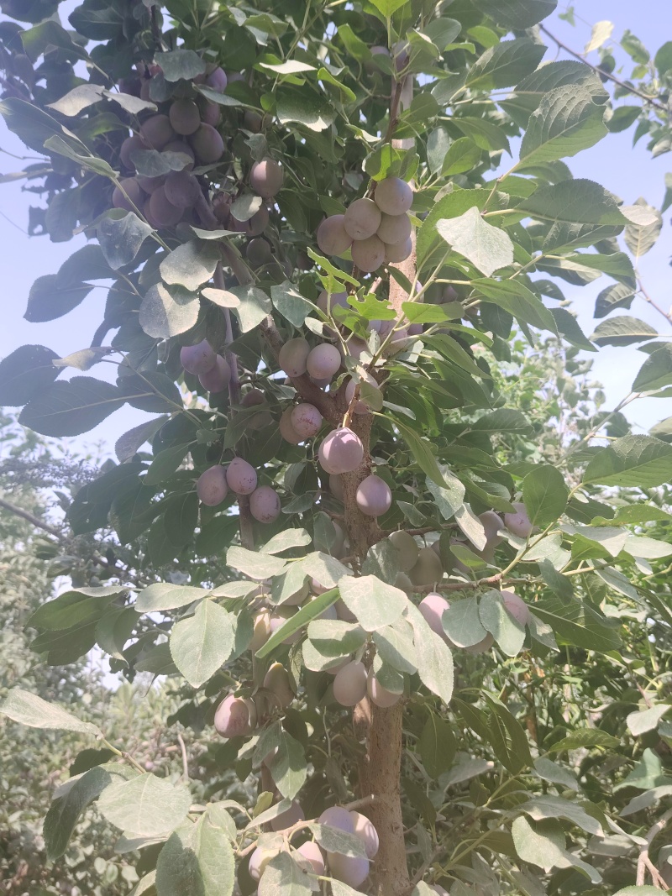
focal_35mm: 28
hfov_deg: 49.7
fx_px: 725
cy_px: 448
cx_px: 336
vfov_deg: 63.4
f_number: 1.75
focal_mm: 5.25
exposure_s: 1/900
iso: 271
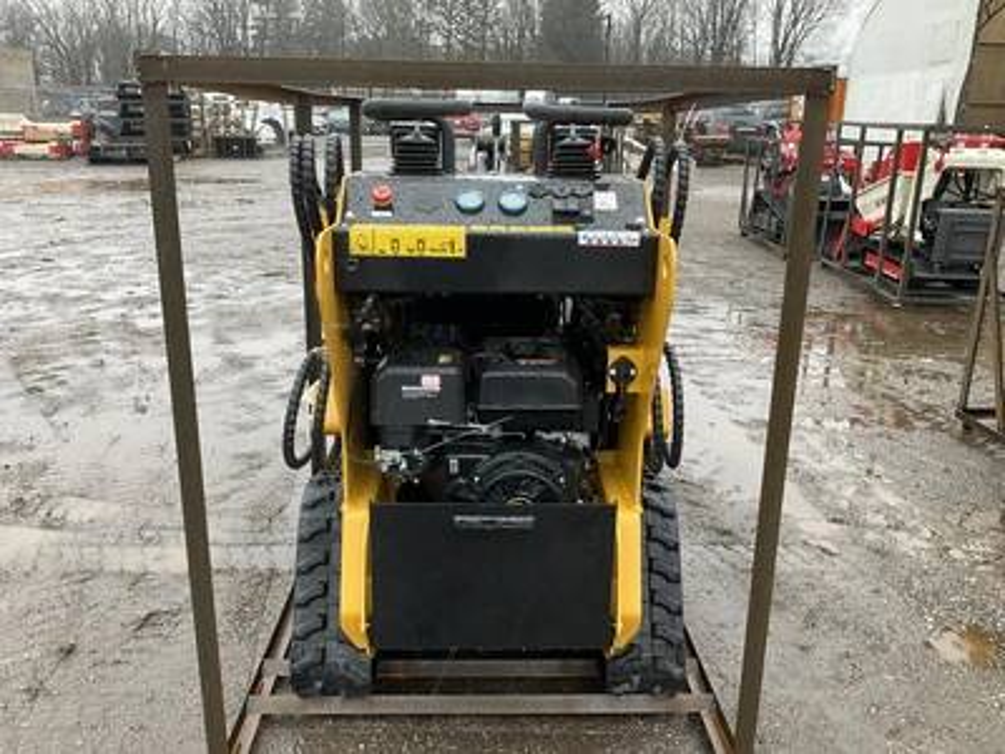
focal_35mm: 29
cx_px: 502
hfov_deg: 61.7
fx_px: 842
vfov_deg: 48.2
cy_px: 377
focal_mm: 3
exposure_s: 1/122
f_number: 1.8
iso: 25
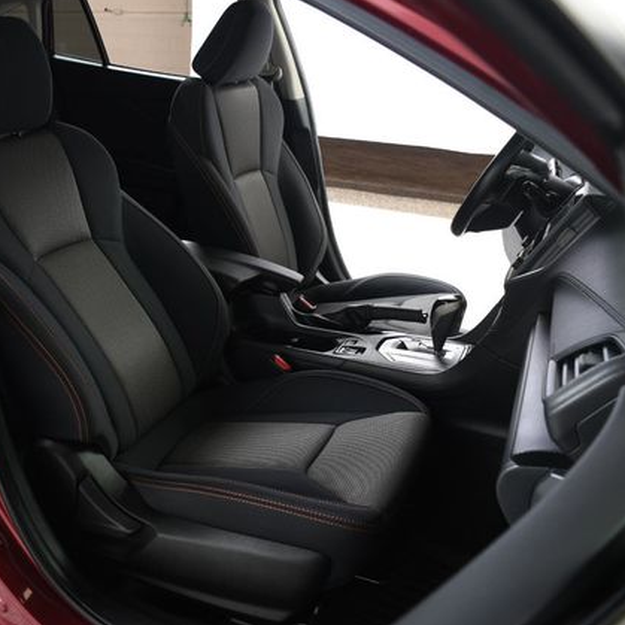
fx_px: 715
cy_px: 309
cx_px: 224
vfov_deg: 47.2
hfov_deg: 46.7
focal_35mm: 35
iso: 100
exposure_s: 1/160
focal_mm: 18
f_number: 4.5
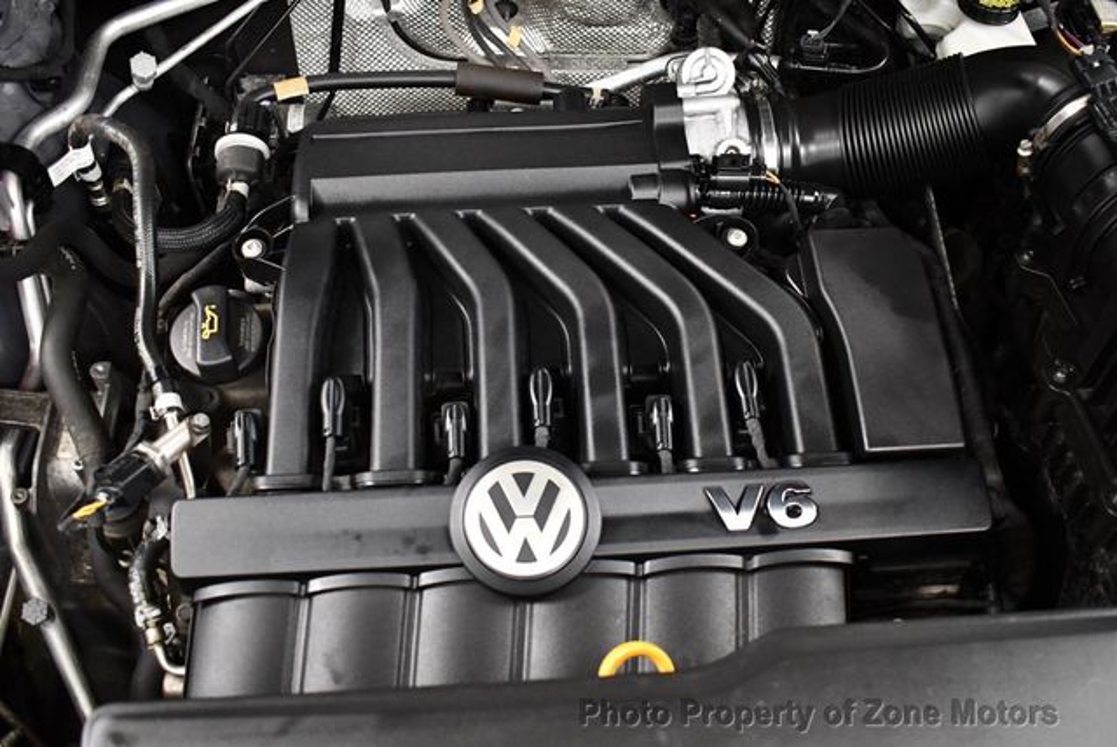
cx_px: 558
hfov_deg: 53.1
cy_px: 374
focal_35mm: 36
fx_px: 1118
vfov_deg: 36.9
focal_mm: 18
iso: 3200
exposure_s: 1/80
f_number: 3.5
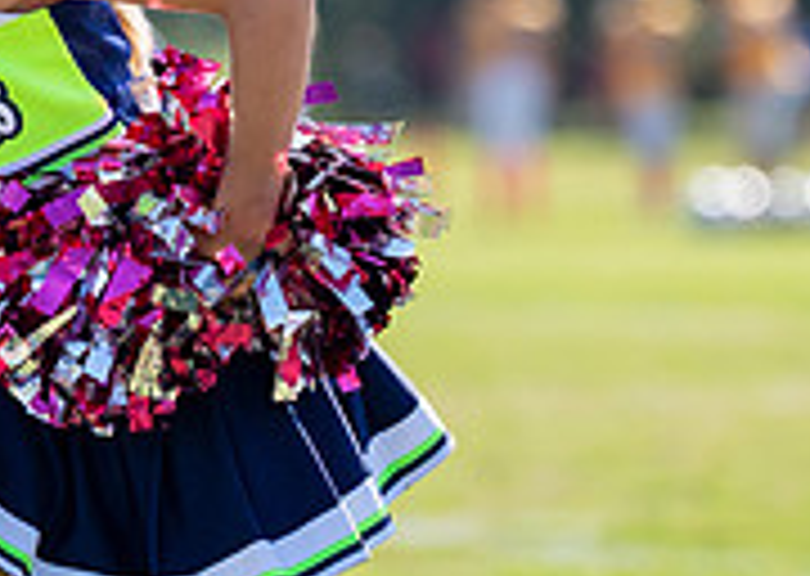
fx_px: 13024
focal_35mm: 567
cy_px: 69
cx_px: 10
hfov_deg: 3.6
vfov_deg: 2.5
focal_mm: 134
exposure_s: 1/2000
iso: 200
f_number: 2.8
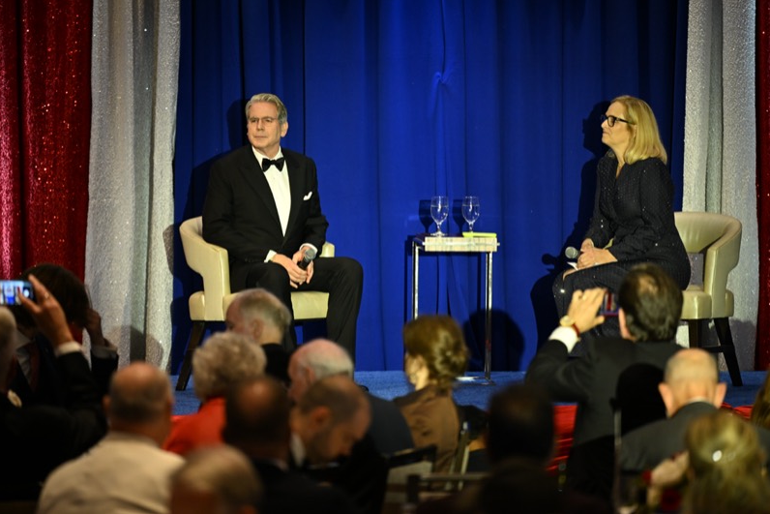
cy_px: 257
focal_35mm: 201
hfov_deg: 10.2
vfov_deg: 6.8
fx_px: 4300
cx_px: 384
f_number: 2.8
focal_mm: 200
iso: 2000
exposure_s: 1/100
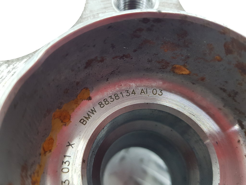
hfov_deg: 67.3
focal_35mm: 26
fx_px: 185
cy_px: 92
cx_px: 123
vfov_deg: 53.1
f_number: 1.7
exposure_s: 1/50
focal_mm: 4.2
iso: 160
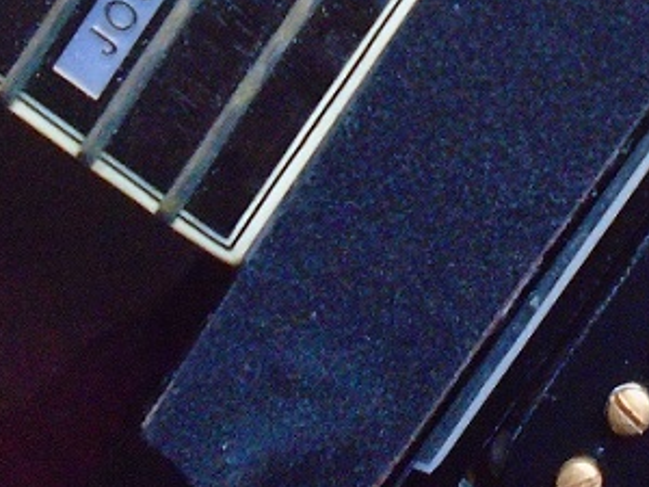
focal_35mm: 76
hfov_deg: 24.5
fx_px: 1425
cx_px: 654
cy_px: -102
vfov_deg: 18.4
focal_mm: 4.6
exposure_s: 1/20
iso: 800
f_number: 3.2
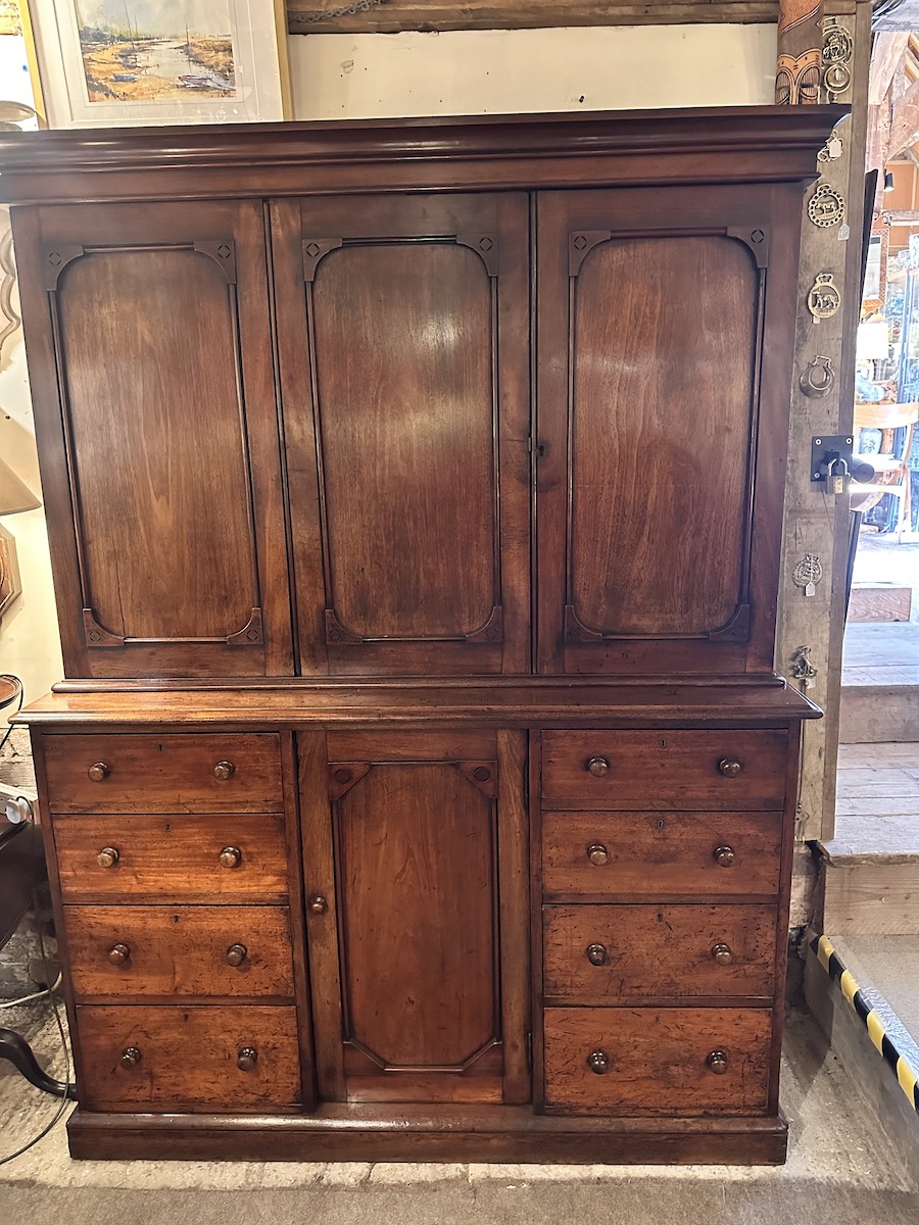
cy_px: 612
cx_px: 460
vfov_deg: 71.6
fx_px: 850
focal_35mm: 24
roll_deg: +0.8
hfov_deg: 56.8
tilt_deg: -10.2
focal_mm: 6.86
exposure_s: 1/33
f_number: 1.78
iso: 1000
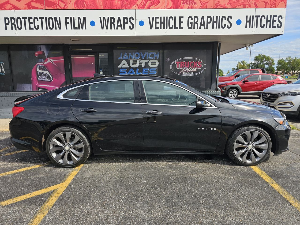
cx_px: 150
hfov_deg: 73.9
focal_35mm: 23
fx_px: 199
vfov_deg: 58.9
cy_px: 112
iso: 20
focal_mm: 6.3
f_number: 1.7
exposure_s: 1/719
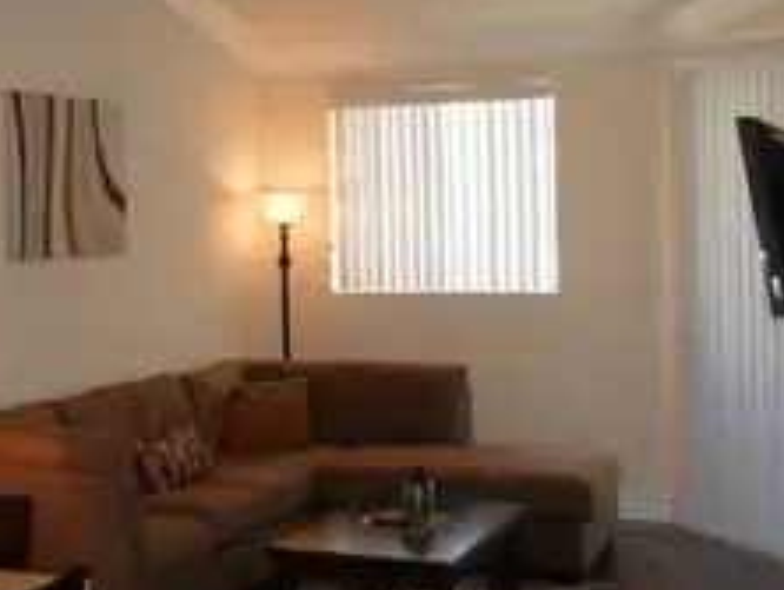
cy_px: 261
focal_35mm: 63
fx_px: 1428
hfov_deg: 29.7
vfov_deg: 23.3
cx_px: 109
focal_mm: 6.3
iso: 200
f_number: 3
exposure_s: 1/45
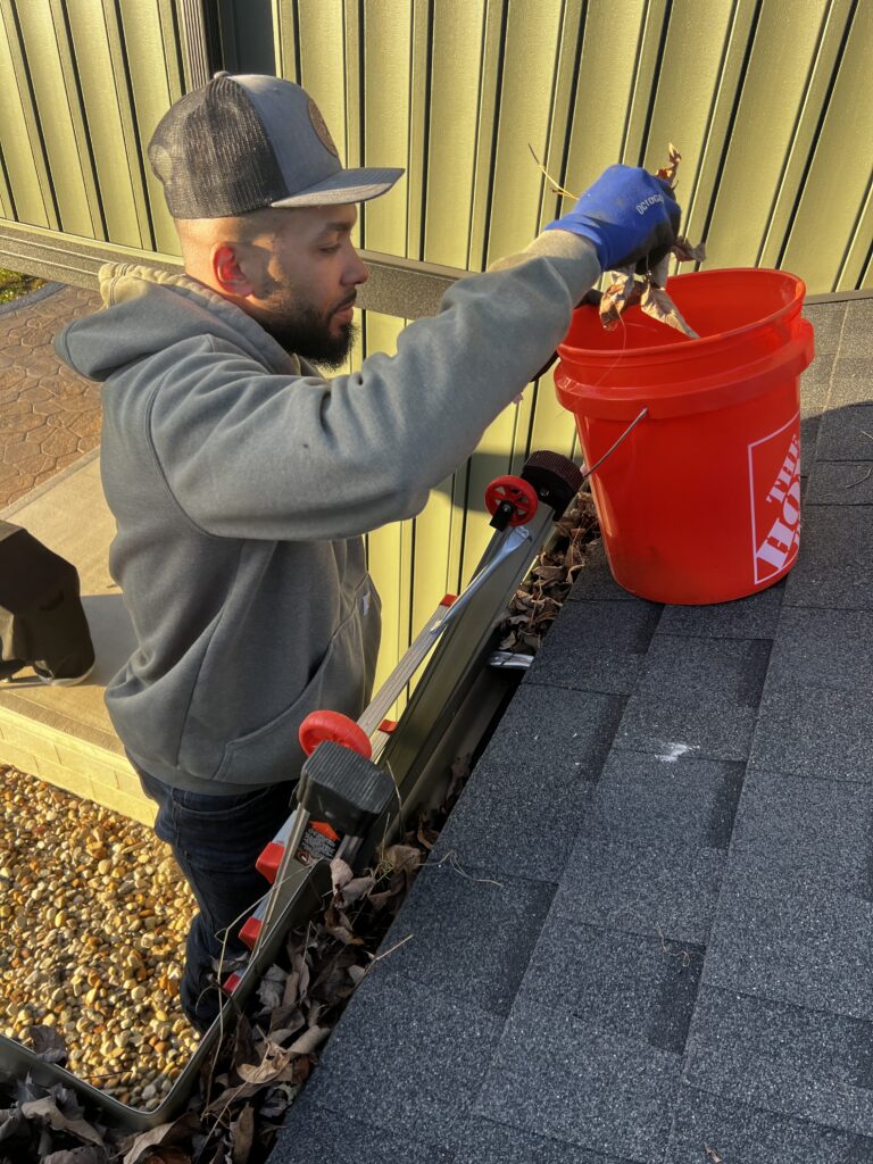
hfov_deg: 53.1
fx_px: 874
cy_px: 582
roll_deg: -2.9
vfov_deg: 67.3
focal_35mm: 26
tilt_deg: -37.9
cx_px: 436
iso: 50
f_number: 1.5
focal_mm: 5.7
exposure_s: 1/391
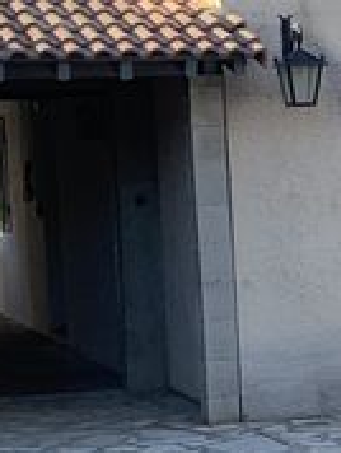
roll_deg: +2.1
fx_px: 1913
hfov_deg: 9.8
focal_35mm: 146
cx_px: 562
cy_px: 333
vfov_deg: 13.5
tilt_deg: -5.1
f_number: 1.8
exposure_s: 1/546
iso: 25
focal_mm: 4.25
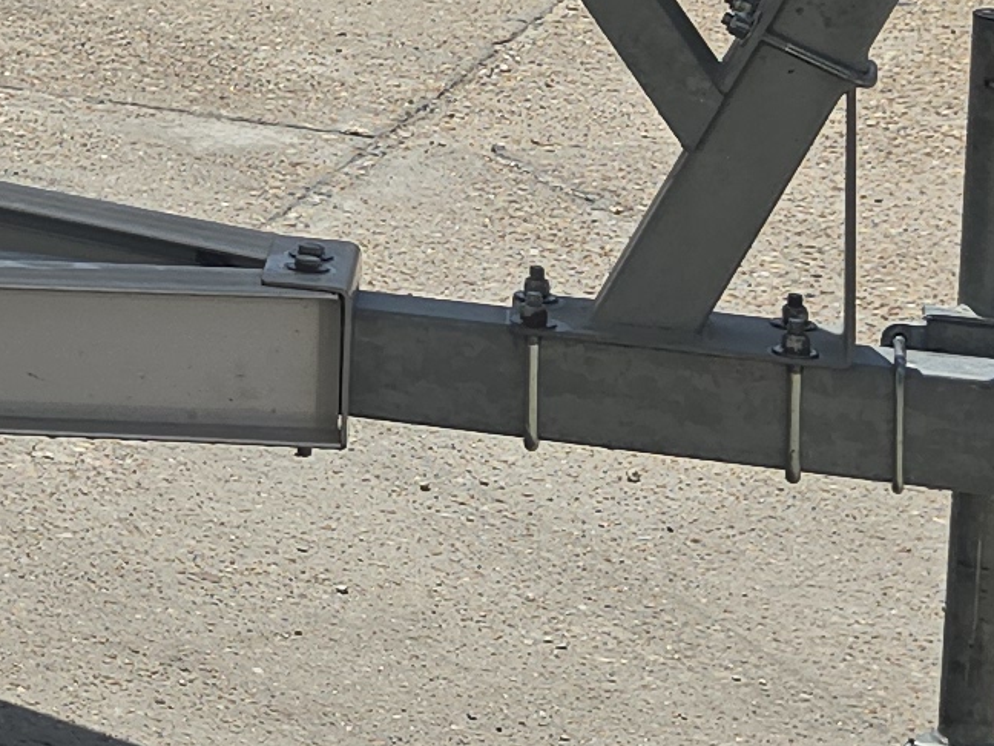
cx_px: -1700
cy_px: -550
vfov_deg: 9.9
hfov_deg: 10.8
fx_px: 4078
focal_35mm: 142
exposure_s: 1/1425
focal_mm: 6.3
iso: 12
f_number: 1.7
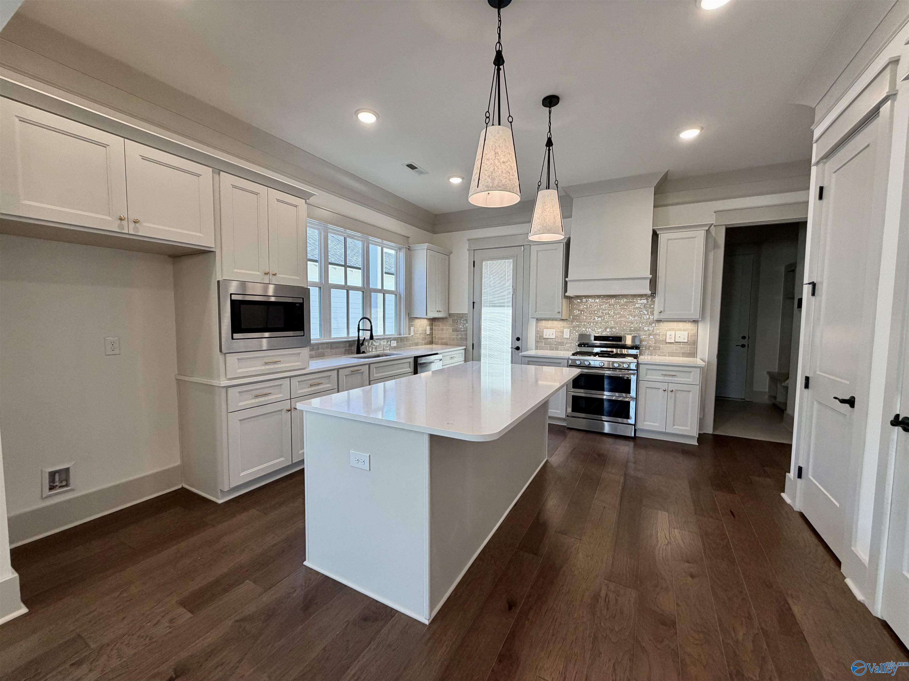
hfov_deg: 102.1
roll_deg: -0.3
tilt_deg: -3.6
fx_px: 368
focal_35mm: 14
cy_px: 340
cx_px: 454
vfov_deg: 85.7
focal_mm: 2.22
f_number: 2.2
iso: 160
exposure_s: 1/120
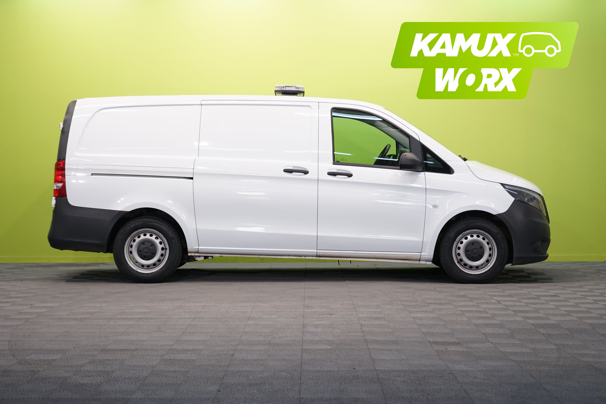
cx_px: 303
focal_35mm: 69
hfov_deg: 29.2
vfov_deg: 19.7
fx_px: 1161
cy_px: 202
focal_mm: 69
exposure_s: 1/30
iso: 400
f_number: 5.6
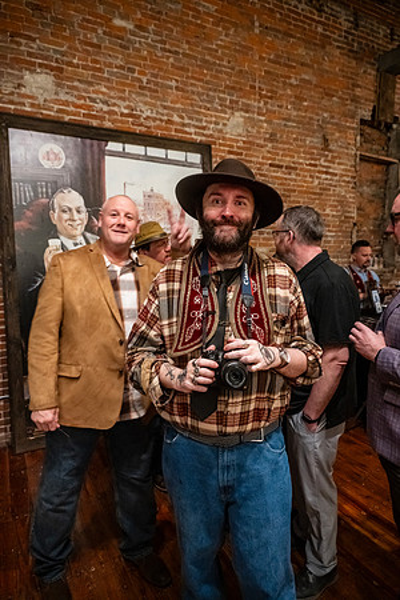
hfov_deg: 53.1
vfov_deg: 73.7
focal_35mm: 24
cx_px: 200
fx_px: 400
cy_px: 300
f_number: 4.5
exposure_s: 1/40
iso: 6400
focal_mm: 24
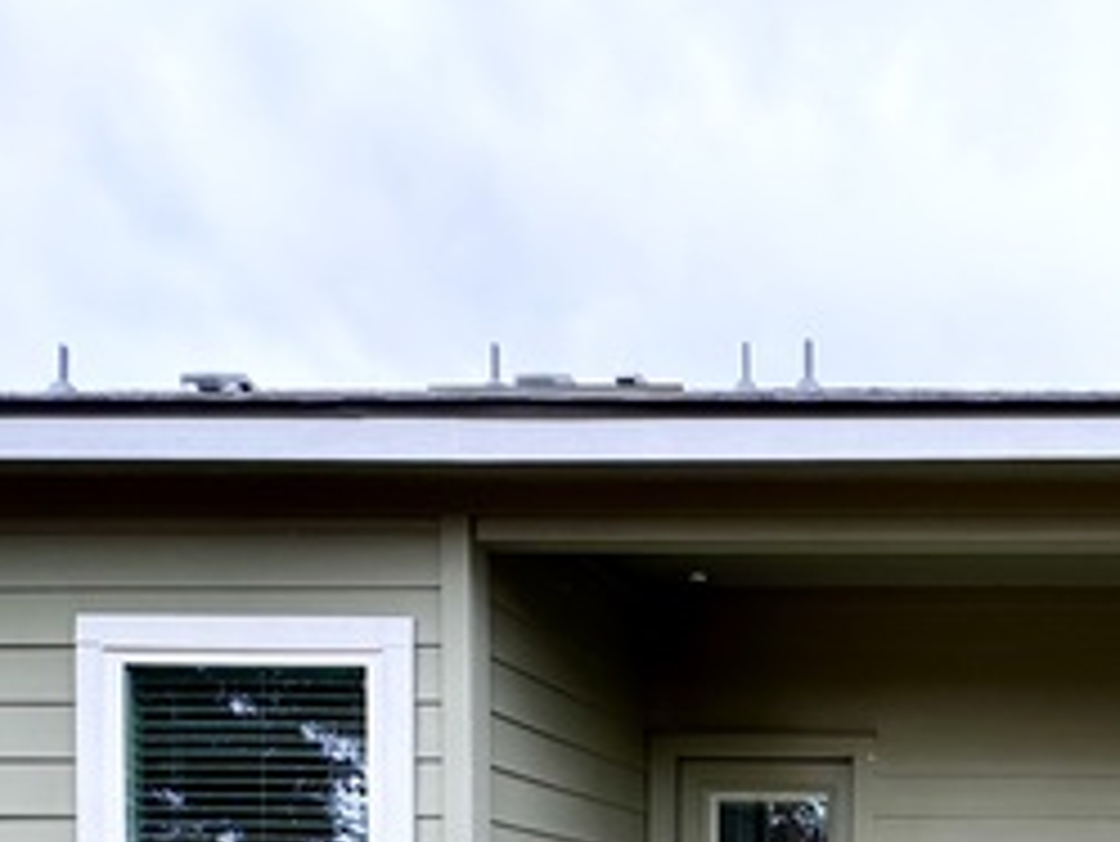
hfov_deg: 44.1
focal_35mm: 36
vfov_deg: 33.1
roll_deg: -1.1
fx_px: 1165
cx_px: 1111
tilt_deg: -1.9
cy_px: 991
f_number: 2.2
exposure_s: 1/149
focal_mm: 2.22
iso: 40
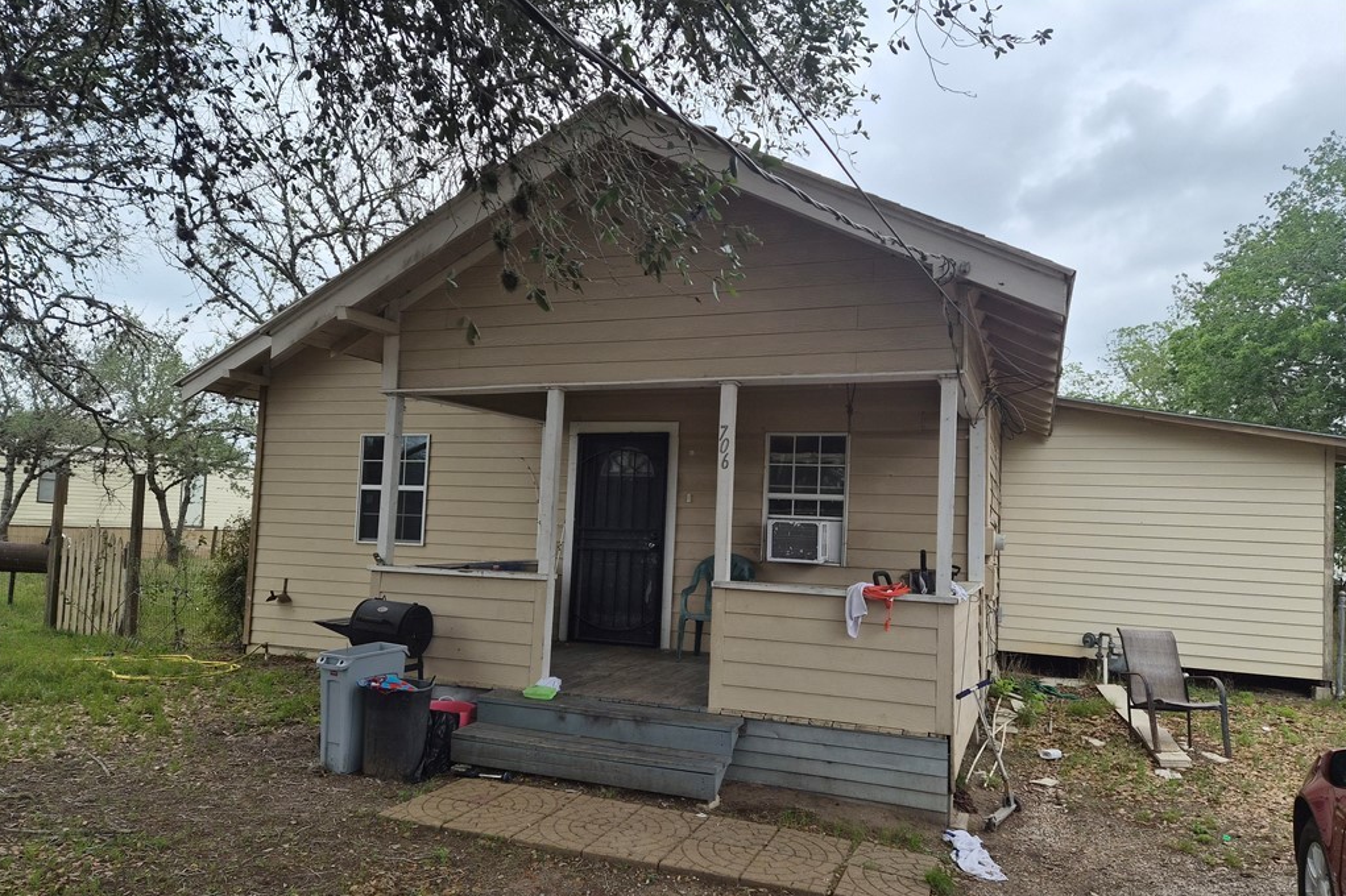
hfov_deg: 73.8
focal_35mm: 24
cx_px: 672
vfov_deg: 53.0
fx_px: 897
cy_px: 495
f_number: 1.8
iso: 80
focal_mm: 5.4
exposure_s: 1/4608
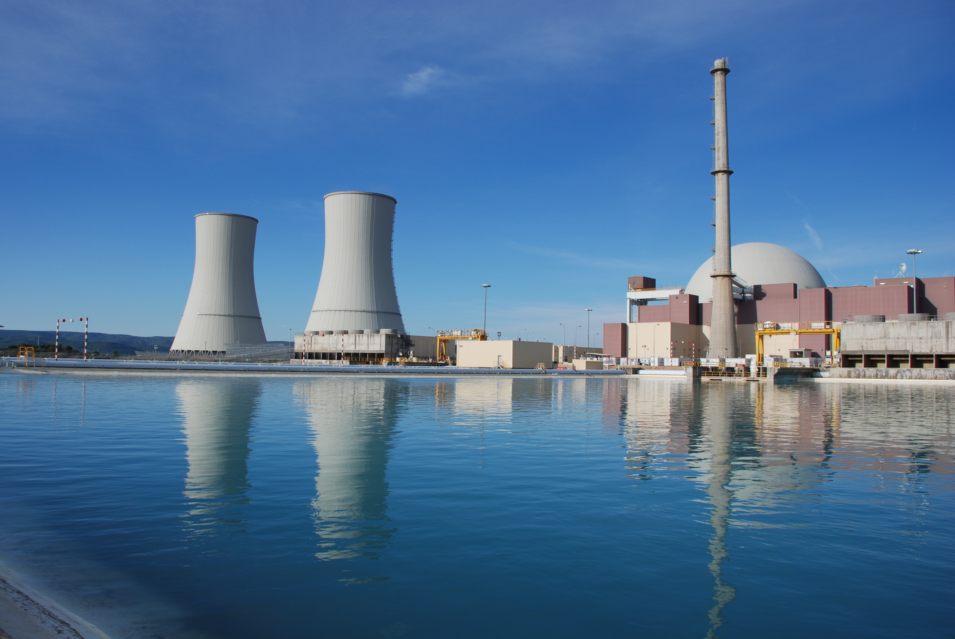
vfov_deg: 48.0
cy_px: 320
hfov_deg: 67.3
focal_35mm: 27
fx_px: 717
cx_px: 478
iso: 100
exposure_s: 1/250
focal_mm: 18
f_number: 8
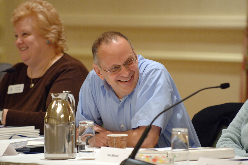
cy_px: 82
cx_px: 122
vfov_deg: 4.2
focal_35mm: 323
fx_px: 2222
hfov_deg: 6.4
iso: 800
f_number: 2.8
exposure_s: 1/40
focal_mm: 200
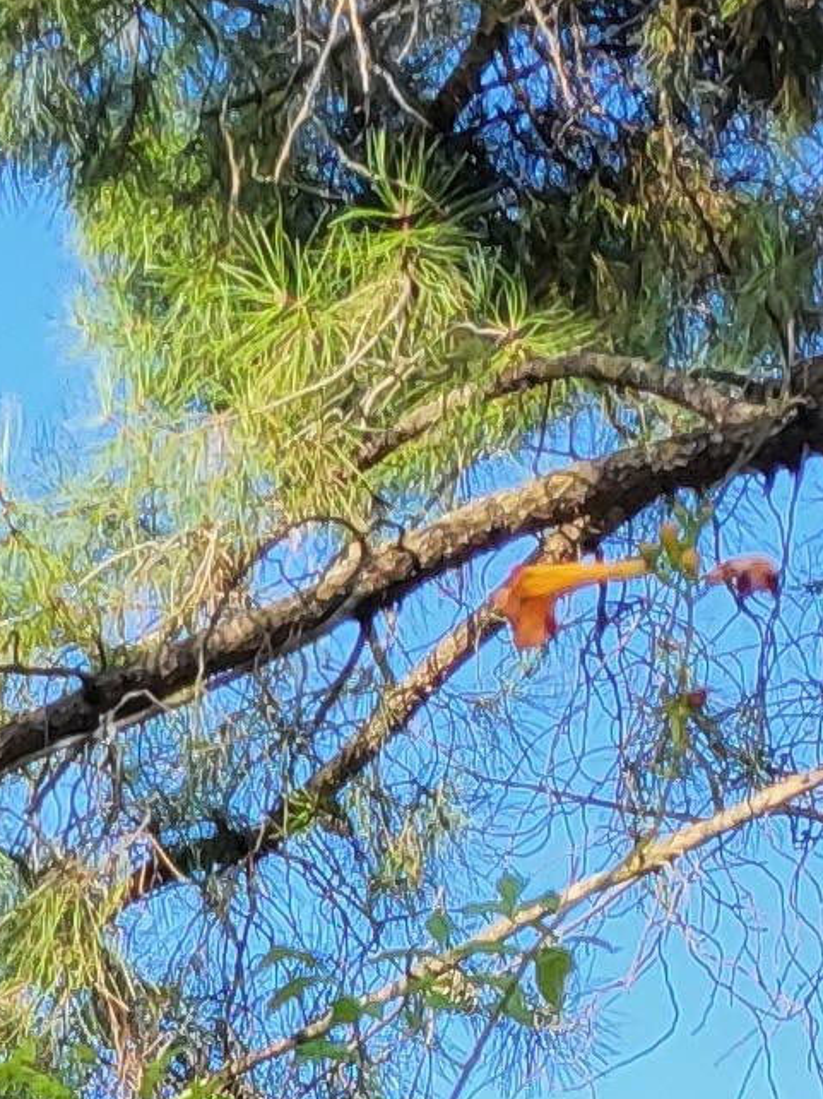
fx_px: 5139
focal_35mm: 162
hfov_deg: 8.2
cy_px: 2460
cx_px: -1306
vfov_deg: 10.7
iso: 40
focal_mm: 5.4
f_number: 1.8
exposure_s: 1/661
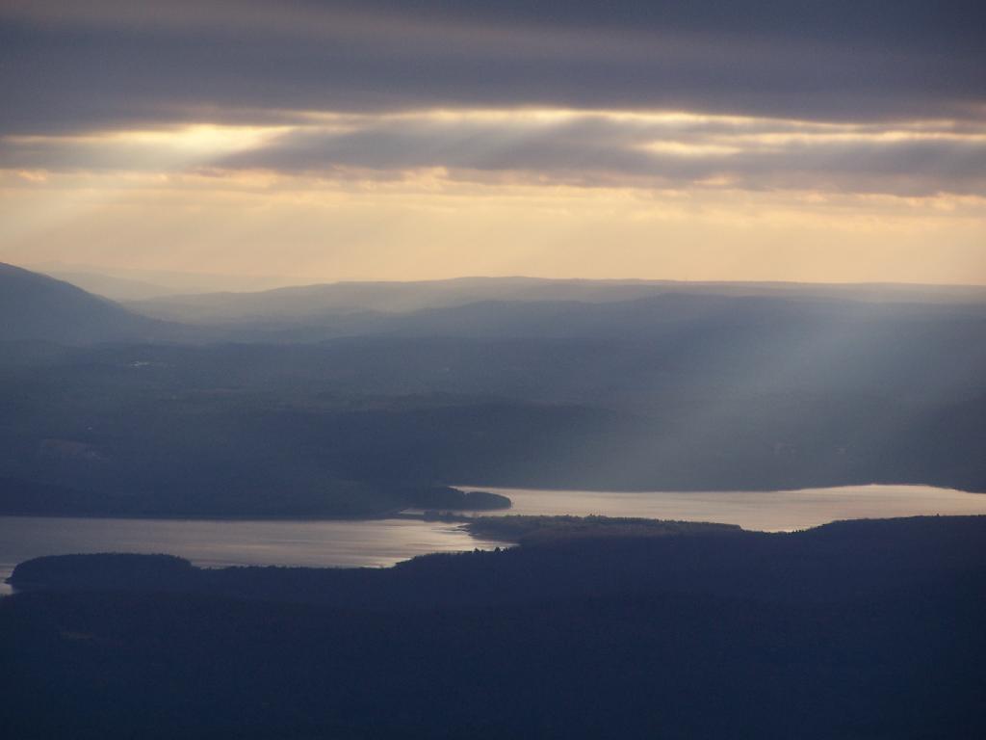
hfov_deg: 7.7
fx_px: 7349
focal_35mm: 258
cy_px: 370
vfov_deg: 5.8
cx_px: 493
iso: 80
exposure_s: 1/400
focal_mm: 42.8
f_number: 3.6
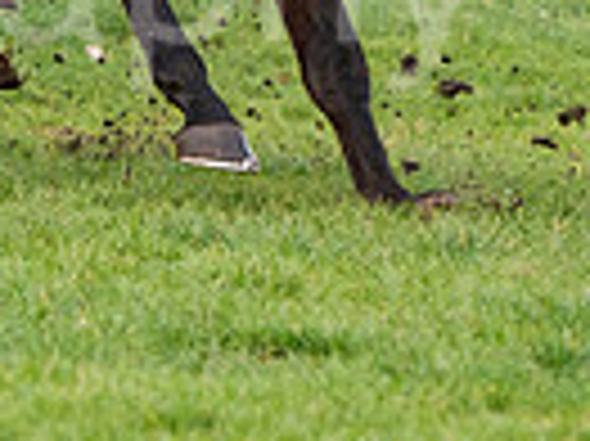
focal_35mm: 692
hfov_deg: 2.9
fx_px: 11784
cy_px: -454
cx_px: 338
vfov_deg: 2.1
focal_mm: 116
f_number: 4.5
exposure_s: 1/1250
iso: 2000
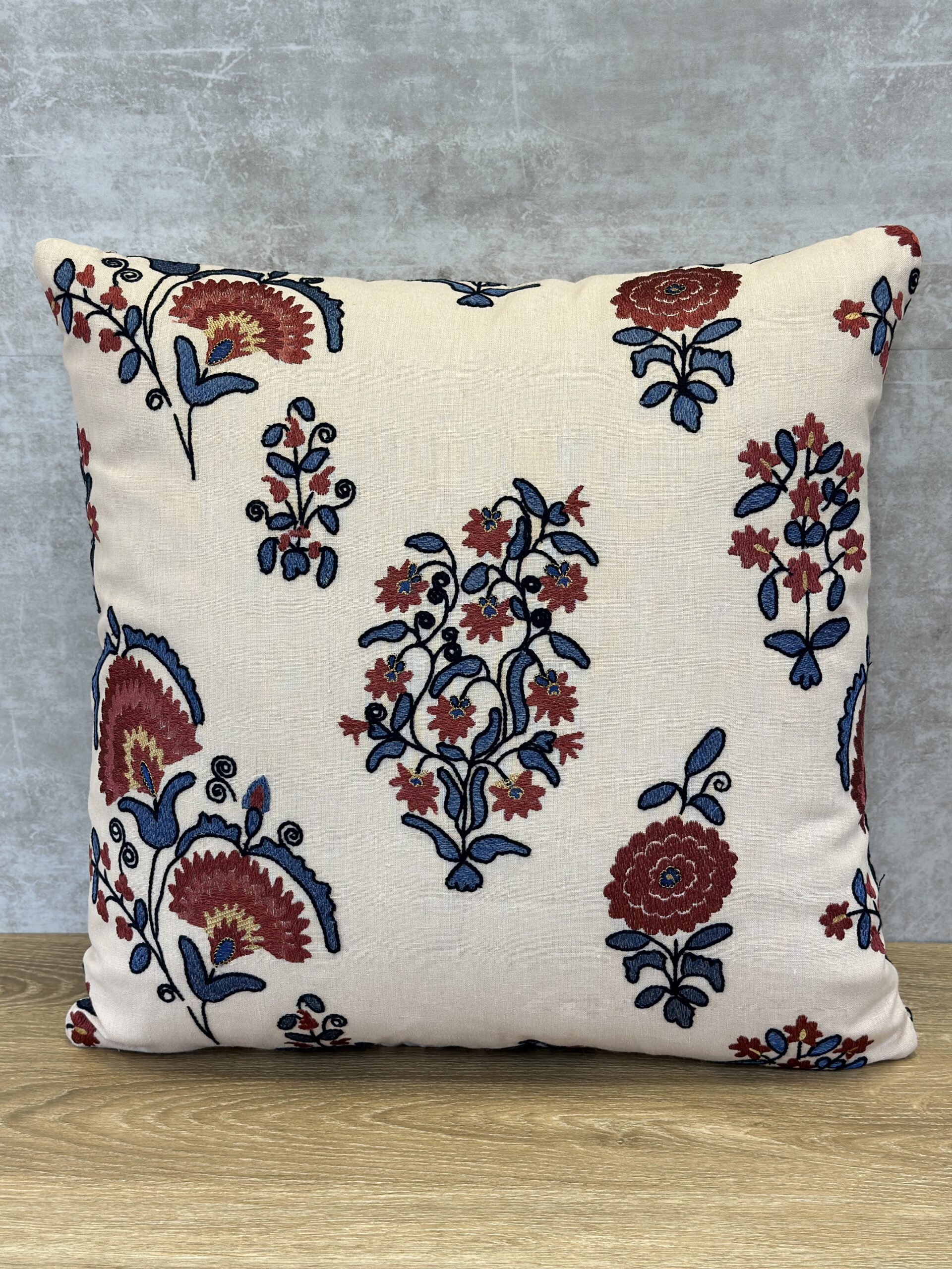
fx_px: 1760
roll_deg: +0.7
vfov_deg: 39.7
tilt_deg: -15.3
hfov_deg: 30.3
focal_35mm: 48
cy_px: 634
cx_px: 476
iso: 64
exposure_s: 1/124
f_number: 1.78
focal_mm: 6.86
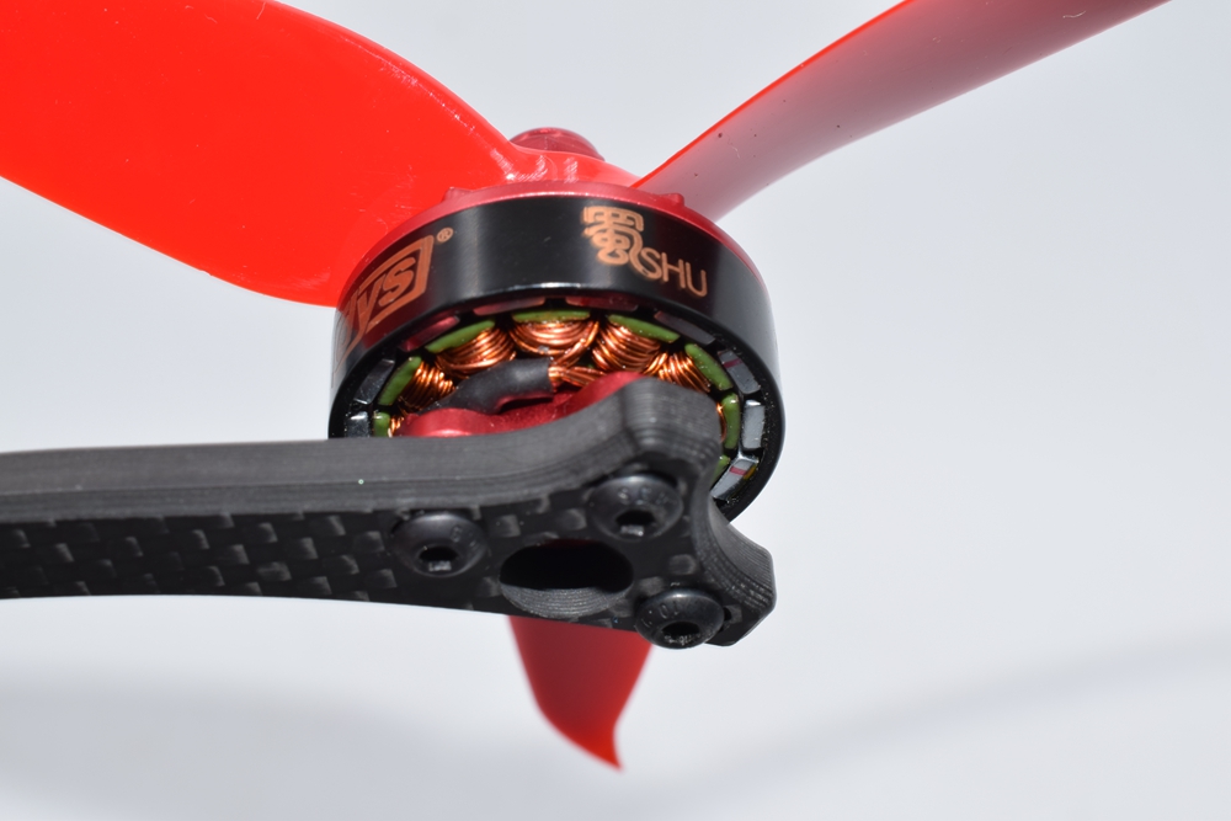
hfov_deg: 33.4
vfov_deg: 22.6
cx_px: 616
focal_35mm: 60
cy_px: 410
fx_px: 2052
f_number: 20
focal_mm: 40
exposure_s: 1/25
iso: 100
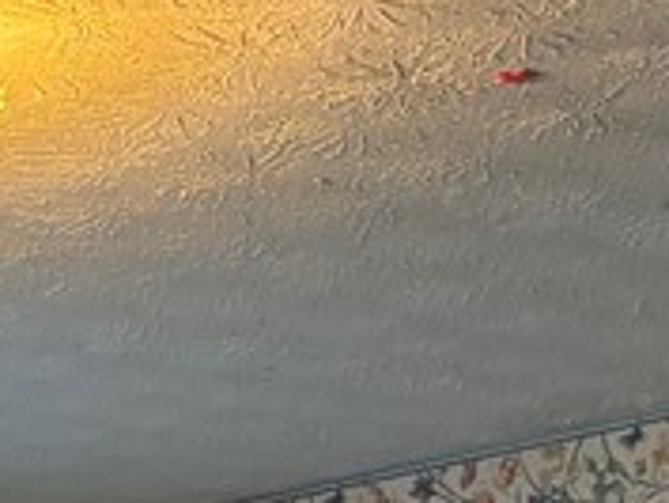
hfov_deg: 12.6
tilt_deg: -3.9
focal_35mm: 150
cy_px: 1176
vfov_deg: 9.0
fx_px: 2901
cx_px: -261
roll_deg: +0.5
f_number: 1.6
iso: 500
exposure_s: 1/60
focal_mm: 5.96
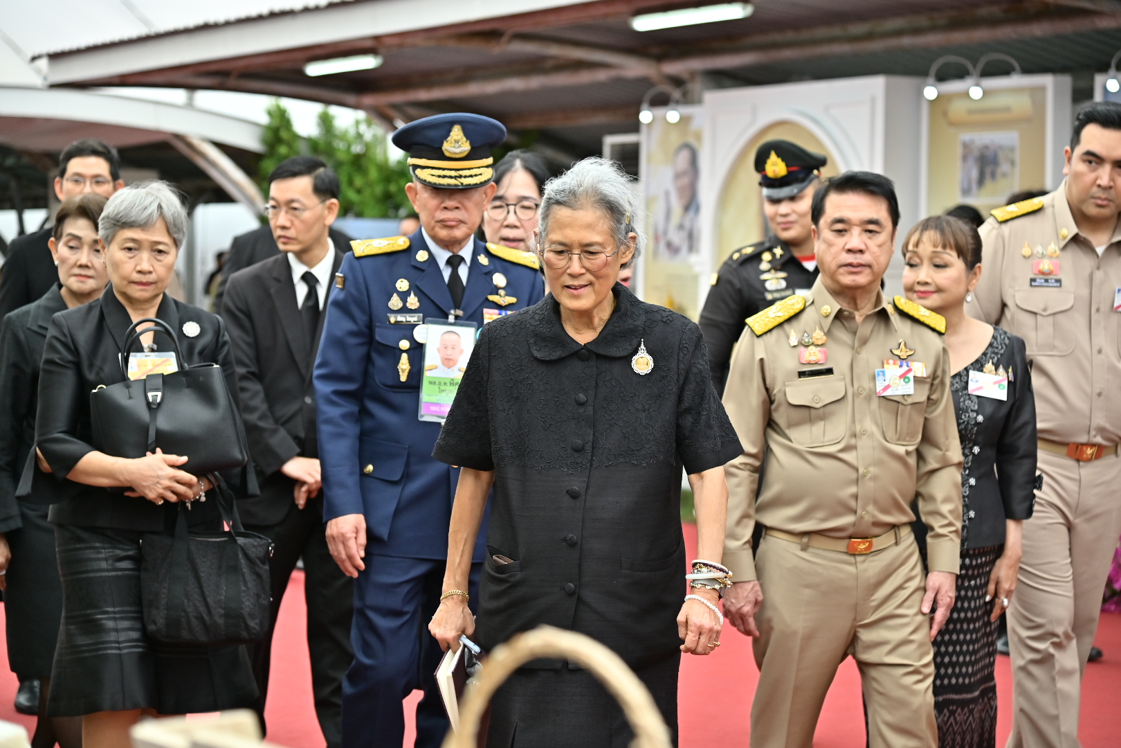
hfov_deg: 22.1
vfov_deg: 14.9
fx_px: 2865
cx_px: 560
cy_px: 374
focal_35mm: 92
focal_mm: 92
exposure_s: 1/200
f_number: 4.5
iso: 800
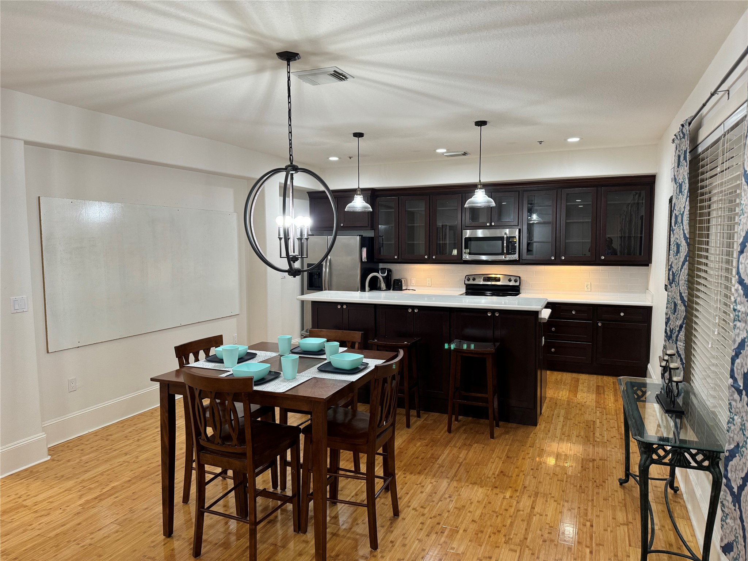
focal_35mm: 24
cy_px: 280
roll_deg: -0.1
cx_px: 374
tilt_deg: -4.8
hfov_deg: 71.6
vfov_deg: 56.8
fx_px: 519
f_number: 1.78
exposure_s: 1/60
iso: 160
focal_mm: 6.76
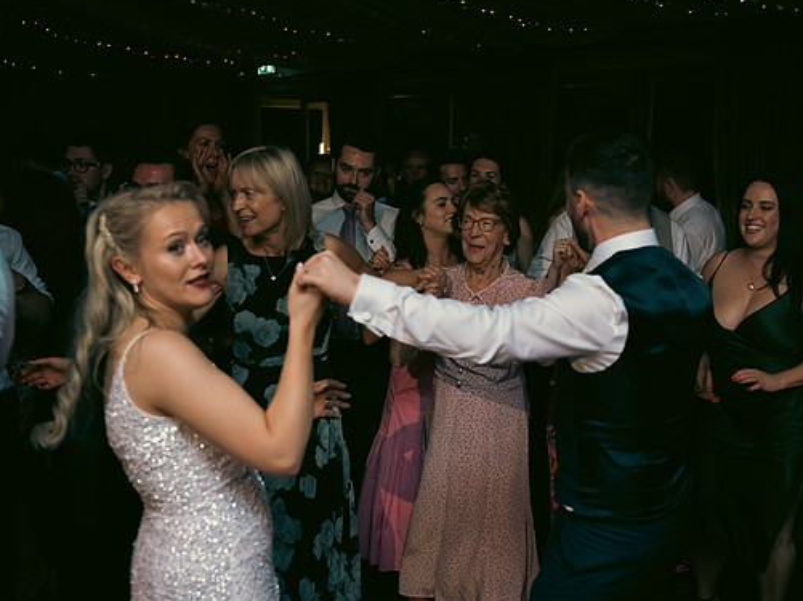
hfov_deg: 47.8
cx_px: 436
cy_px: 302
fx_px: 904
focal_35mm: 39
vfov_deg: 36.8
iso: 800
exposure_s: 1/160
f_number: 3.5
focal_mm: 35
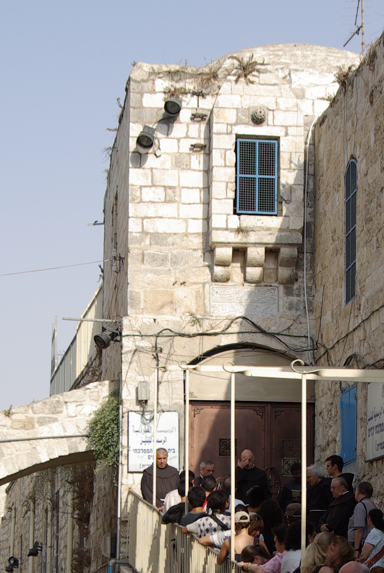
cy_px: 495
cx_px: 237
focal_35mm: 111
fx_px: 1776
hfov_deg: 12.3
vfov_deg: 18.1
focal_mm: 29
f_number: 6.7
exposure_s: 1/250
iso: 100
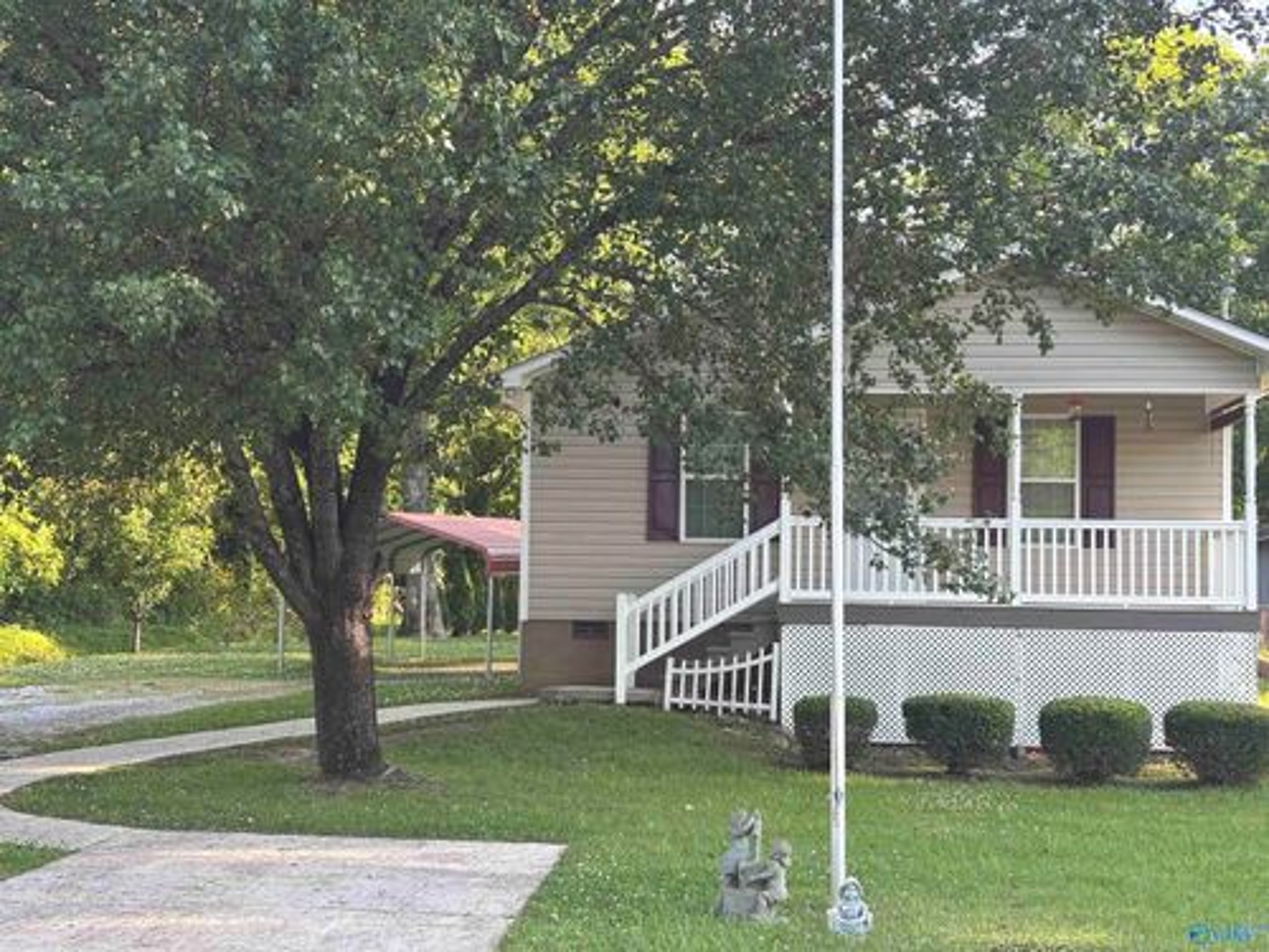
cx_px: 634
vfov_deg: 28.0
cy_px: 476
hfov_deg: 36.8
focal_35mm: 52
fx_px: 1906
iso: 32
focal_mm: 5.96
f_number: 1.6
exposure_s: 1/206
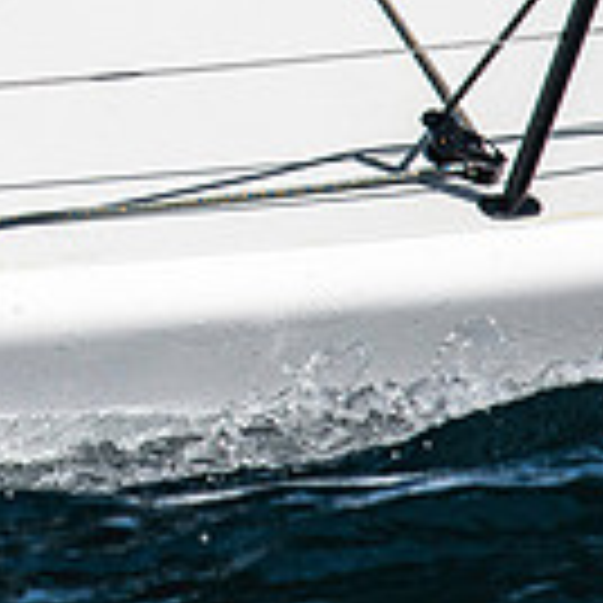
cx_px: -405
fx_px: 32538
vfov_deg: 1.1
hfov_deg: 1.1
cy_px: -178
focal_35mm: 1651
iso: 320
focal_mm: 300
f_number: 5
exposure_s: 1/3200
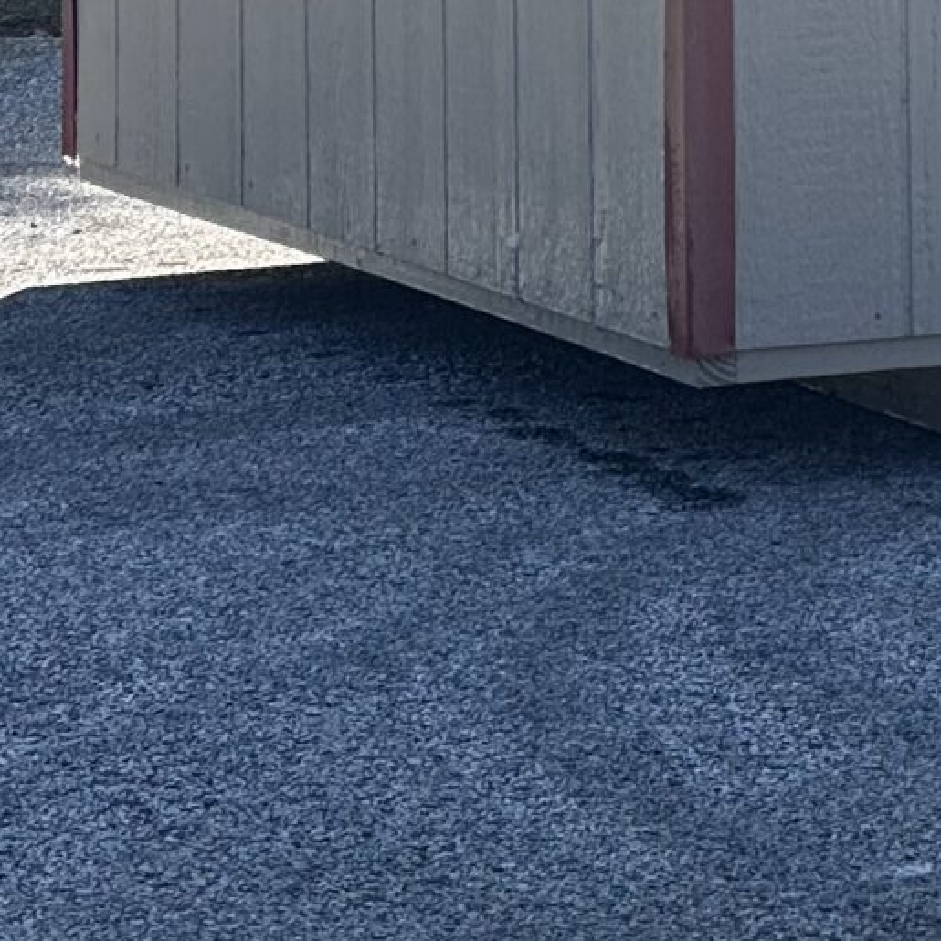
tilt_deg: -4.4
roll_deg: +1.0
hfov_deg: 5.1
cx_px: 1601
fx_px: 10395
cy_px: -804
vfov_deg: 5.1
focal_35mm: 338
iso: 32
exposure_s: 1/447
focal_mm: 9
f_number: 2.8
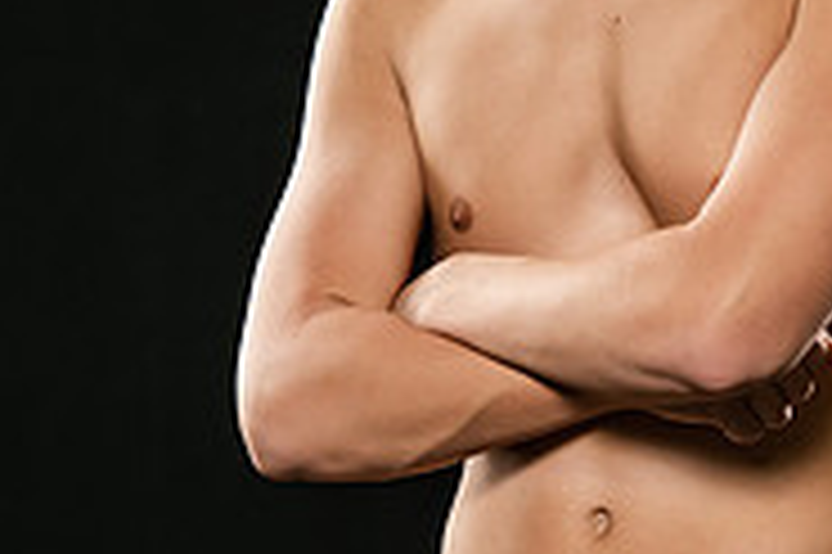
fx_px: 8844
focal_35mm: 383
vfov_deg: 3.6
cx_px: 751
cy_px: 128
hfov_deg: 5.4
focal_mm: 122
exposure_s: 1/250
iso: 320
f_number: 5.6
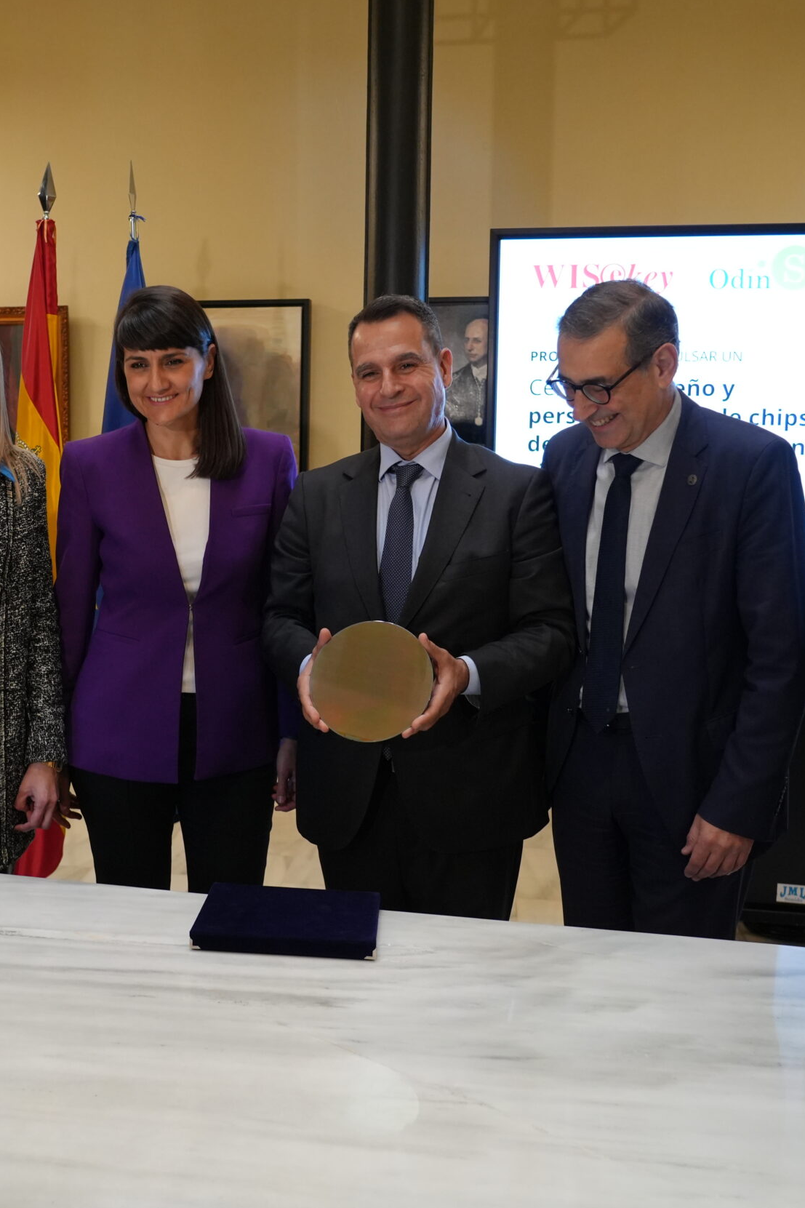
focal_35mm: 37
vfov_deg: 51.9
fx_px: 1241
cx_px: 278
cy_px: 589
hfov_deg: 35.6
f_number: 4
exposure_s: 1/160
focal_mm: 24
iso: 2500
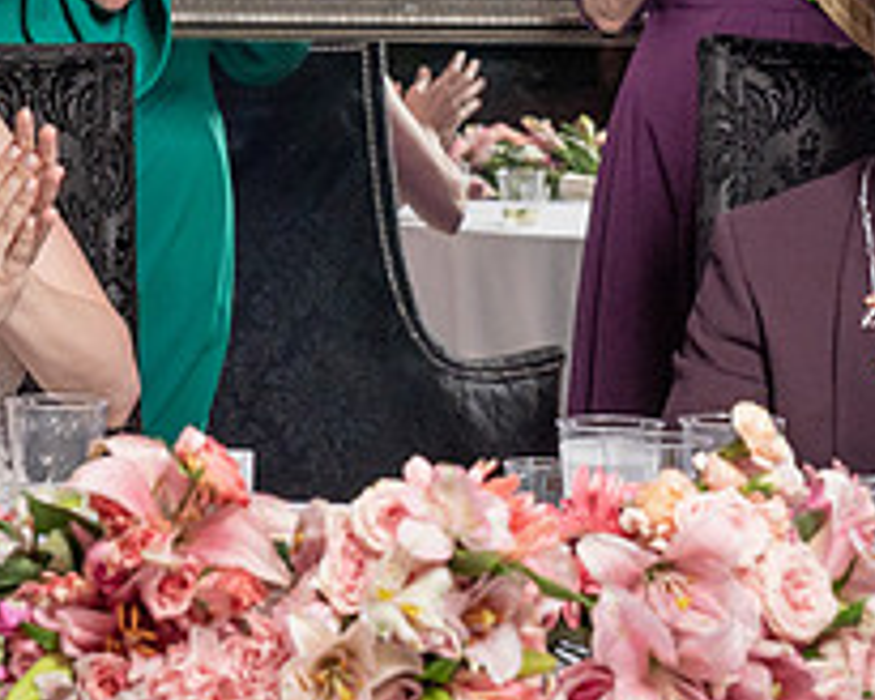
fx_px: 3859
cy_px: 77
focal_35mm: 149
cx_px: 380
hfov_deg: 12.9
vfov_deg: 10.3
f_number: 5.6
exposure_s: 1/200
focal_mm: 51
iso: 1600
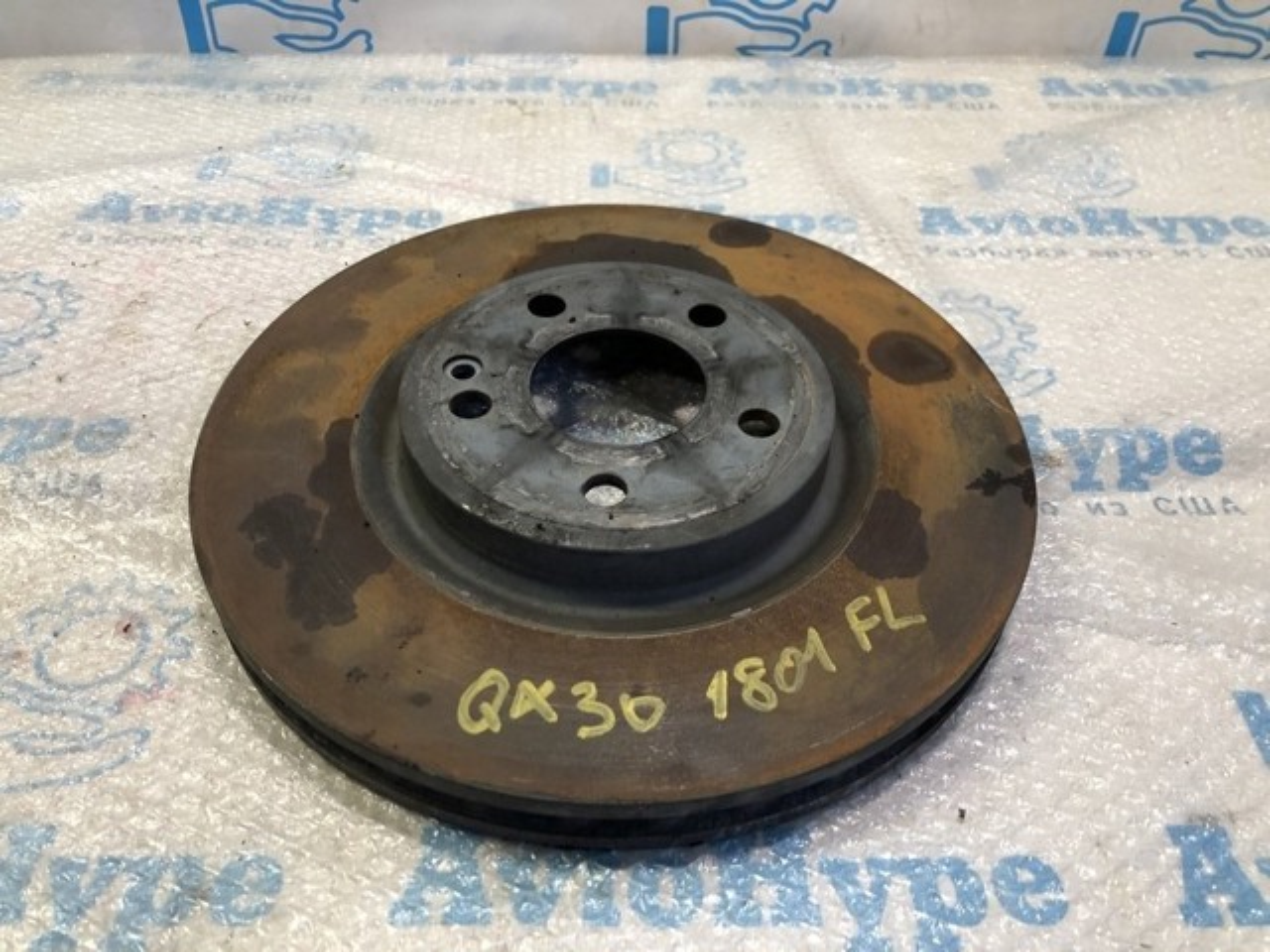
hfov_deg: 63.4
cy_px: 476
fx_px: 1027
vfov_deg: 49.7
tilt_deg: -42.0
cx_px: 635
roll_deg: +0.0
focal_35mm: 28
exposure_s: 1/33
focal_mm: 4
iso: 40
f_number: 1.8
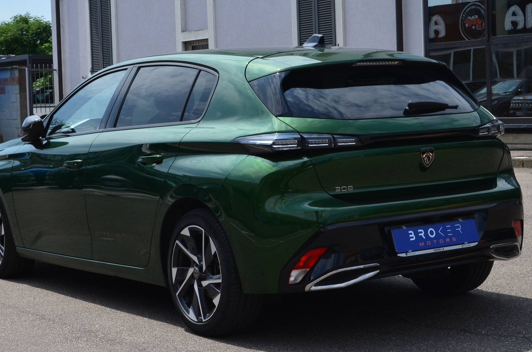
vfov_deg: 17.9
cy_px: 162
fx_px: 1121
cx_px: 253
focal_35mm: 76
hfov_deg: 26.7
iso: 200
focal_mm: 34
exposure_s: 1/250
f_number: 10
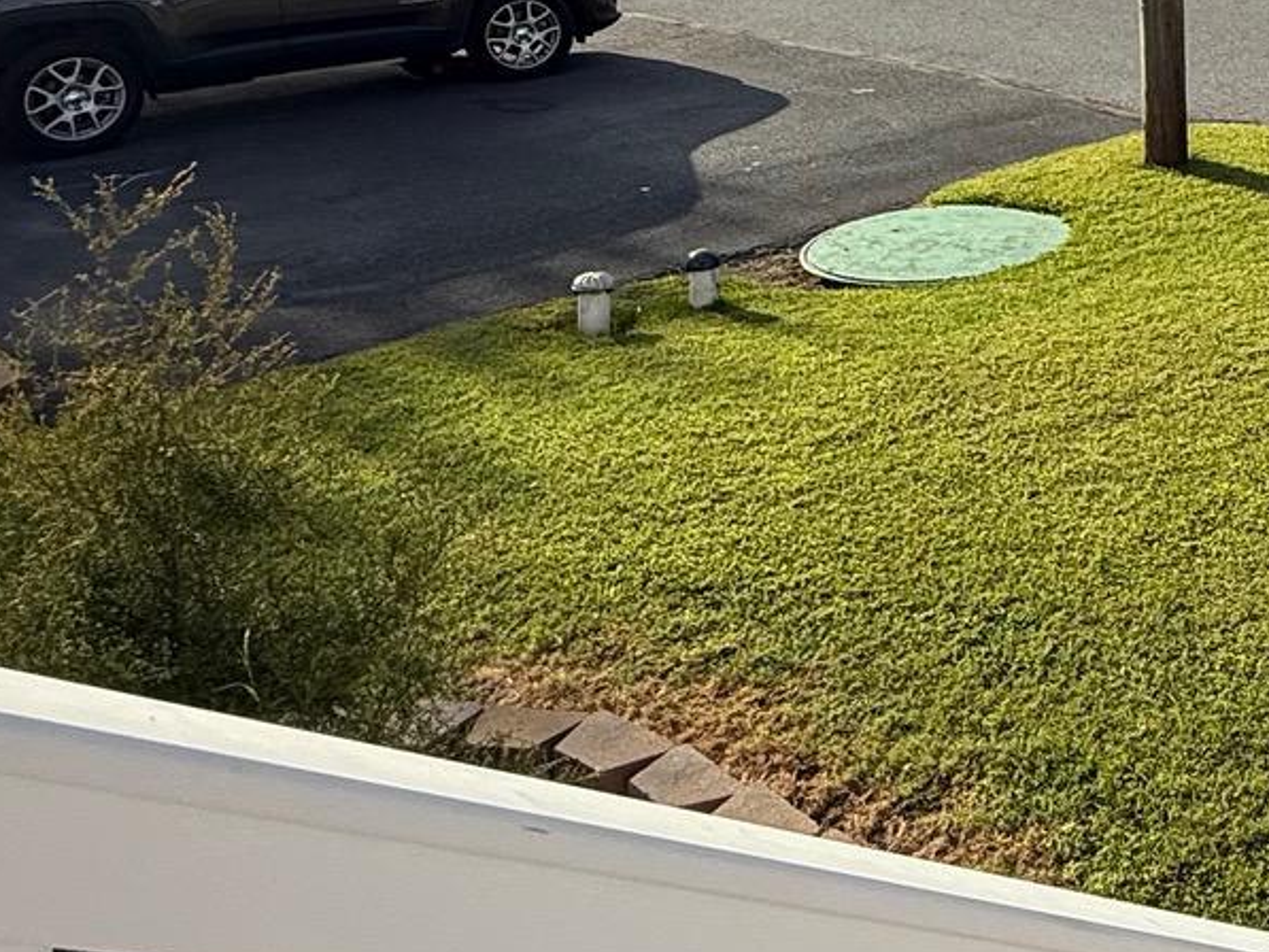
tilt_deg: -5.8
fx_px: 1760
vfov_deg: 27.5
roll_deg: +0.6
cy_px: -110
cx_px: 1416
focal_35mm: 48
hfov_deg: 34.0
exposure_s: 1/1656
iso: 64
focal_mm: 2.22
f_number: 2.2
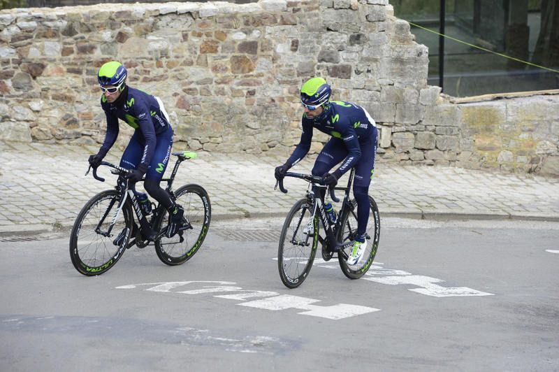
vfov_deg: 10.5
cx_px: 280
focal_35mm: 130
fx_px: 2017
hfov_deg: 15.8
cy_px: 186
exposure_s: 1/1000
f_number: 5.6
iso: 500
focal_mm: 130
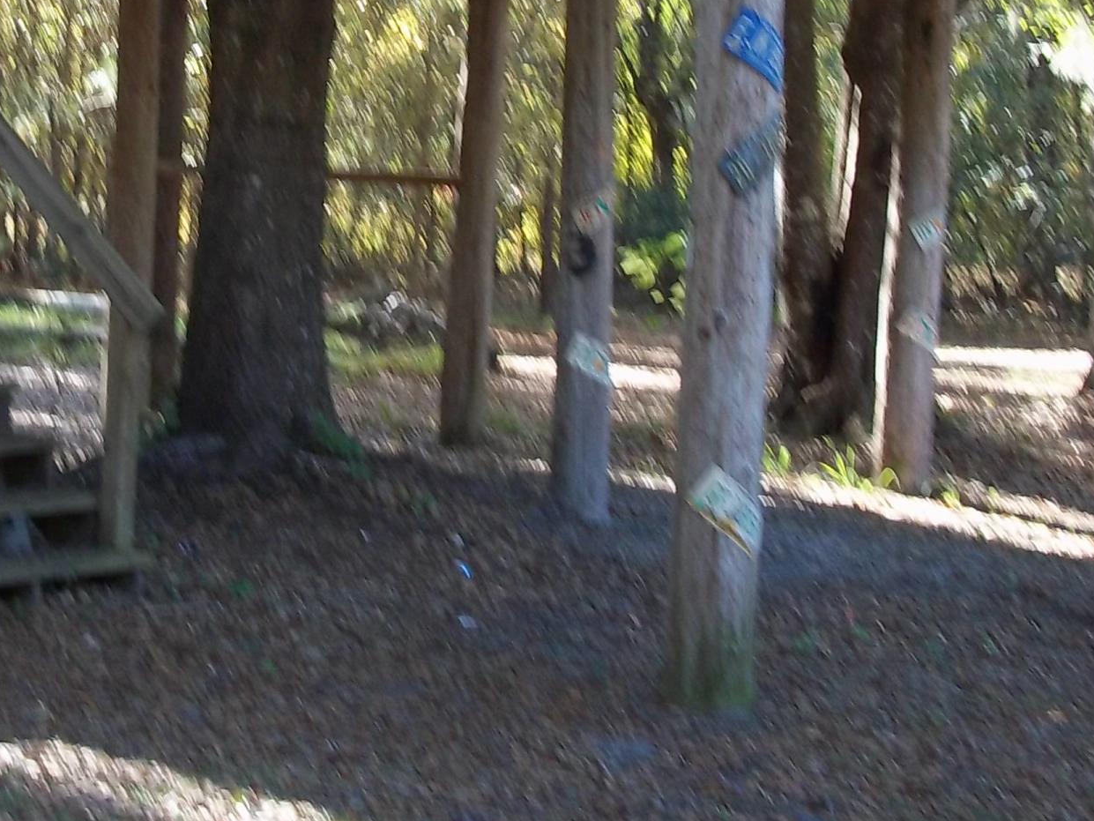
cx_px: 206
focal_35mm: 87
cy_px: -41
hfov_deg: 22.2
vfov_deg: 16.5
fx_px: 2750
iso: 80
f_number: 3.1
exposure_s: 1/60
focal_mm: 6.5
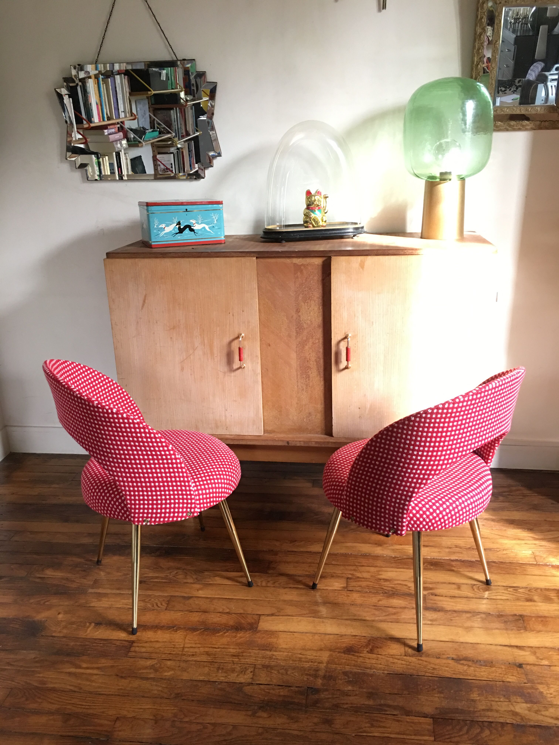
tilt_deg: -18.1
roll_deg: +0.0
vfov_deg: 61.7
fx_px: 624
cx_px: 280
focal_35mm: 29
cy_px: 372
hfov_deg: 48.2
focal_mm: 4.15
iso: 100
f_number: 2.2
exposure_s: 1/17
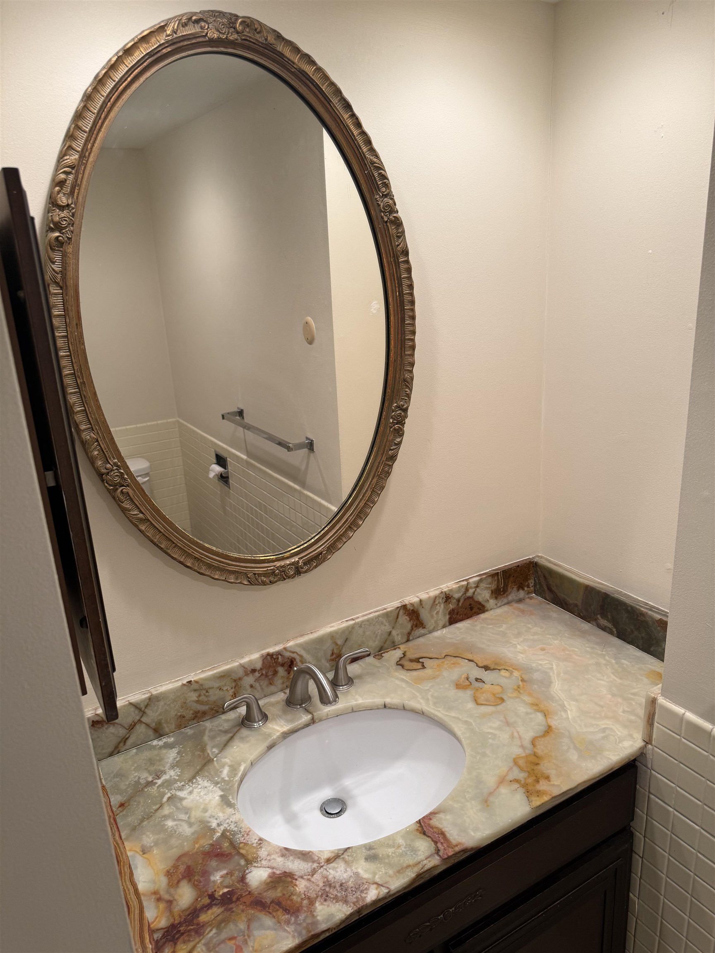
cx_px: 358
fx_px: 661
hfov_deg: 56.8
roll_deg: +3.4
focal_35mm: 24
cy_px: 476
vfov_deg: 71.6
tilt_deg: -16.1
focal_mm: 6.76
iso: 100
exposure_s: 1/120
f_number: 1.78
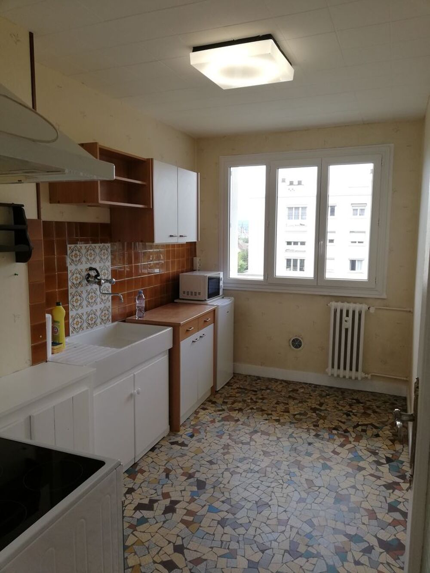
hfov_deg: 51.4
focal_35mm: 27
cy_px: 286
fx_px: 447
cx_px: 215
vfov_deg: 65.3
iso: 64
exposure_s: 1/100
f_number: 2.2
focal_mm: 3.81
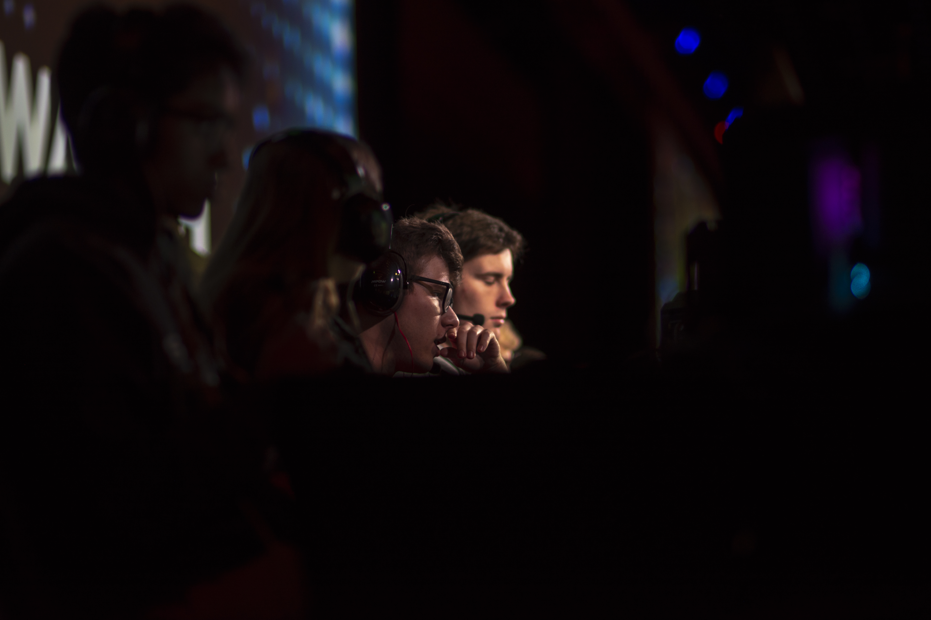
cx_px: 466
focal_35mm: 128
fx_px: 3297
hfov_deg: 16.1
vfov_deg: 10.8
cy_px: 310
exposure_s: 1/200
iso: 100
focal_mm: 85
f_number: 1.4
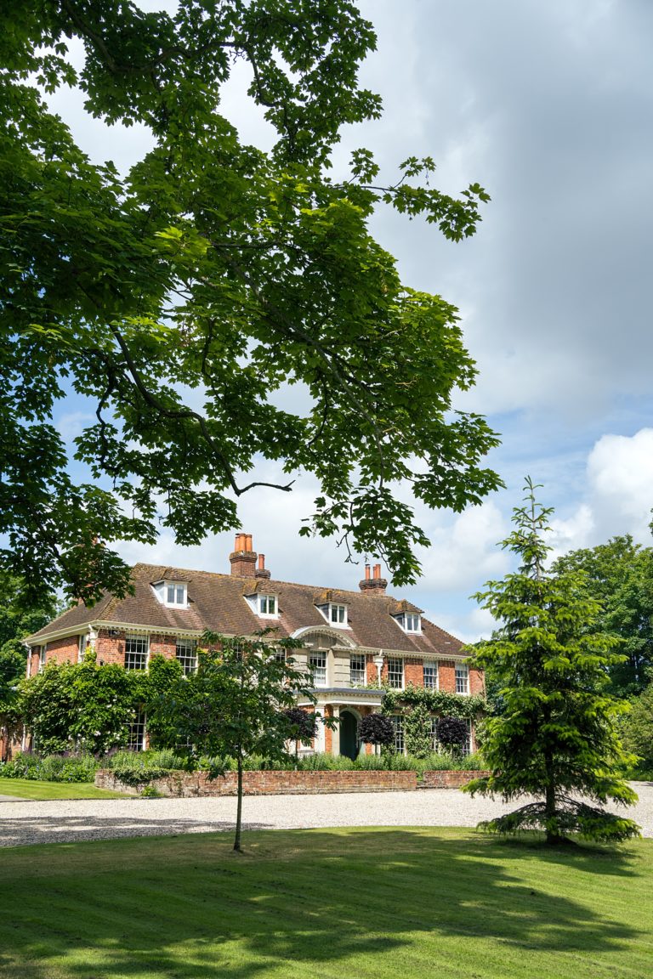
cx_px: 326
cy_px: 490
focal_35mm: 35
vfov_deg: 54.4
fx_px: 952
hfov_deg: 37.9
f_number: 13
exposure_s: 1/80
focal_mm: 35
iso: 100
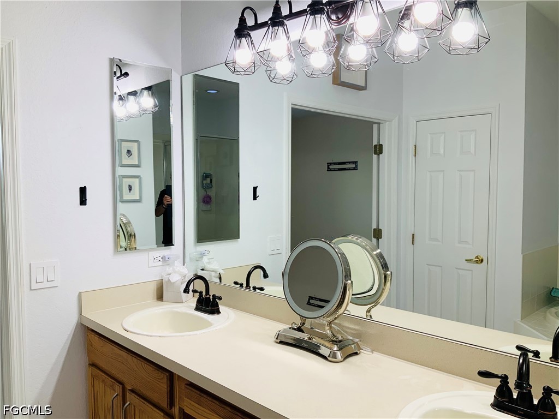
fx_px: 468
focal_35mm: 29
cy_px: 210
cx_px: 280
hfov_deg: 61.7
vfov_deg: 48.2
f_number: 1.8
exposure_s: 1/120
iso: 32
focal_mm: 3
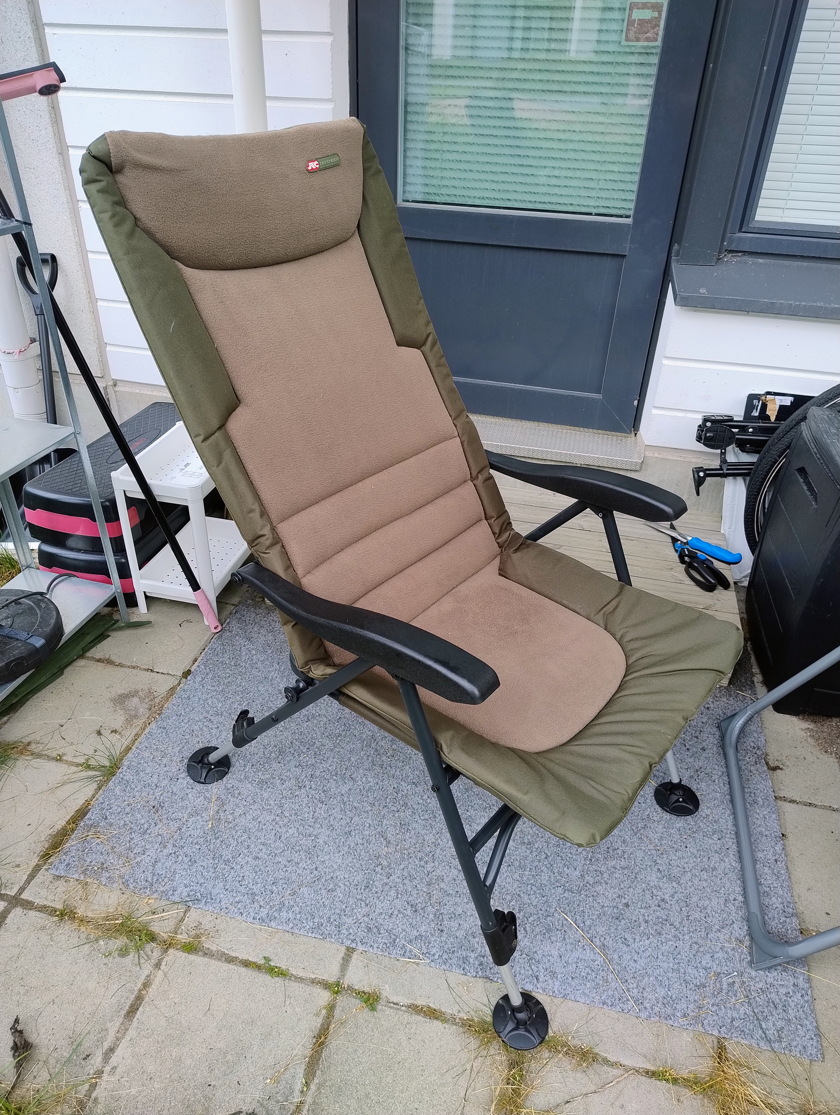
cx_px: 420
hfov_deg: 56.9
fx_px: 775
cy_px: 558
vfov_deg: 71.5
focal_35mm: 24
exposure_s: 1/100
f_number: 1.8
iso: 118
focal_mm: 5.56
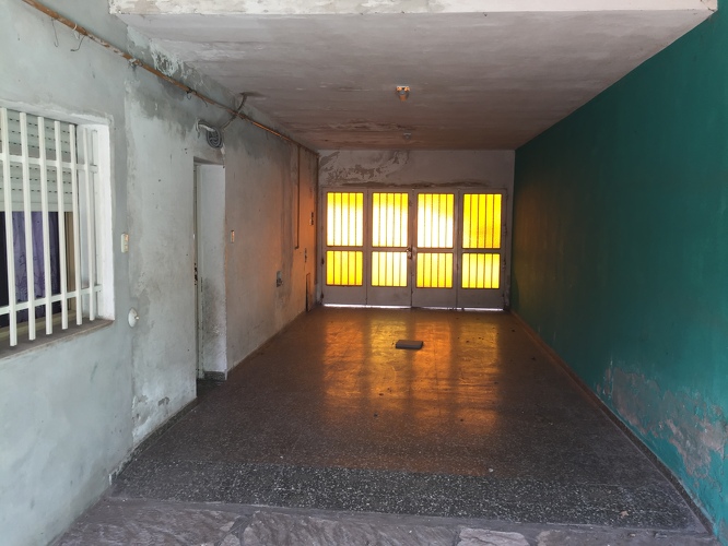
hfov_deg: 61.6
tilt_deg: -6.4
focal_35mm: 29
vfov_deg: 48.3
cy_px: 273
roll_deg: -1.2
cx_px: 364
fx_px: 610
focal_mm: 4.15
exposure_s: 1/50
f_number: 2.2
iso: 32
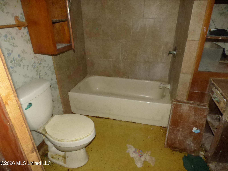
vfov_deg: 63.4
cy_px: 86
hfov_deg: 79.0
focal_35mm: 21
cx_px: 114
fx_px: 138
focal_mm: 3.78
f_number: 7.1
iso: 800
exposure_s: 1/100
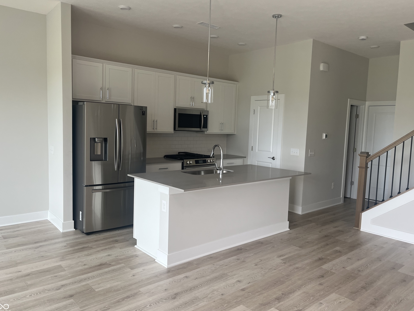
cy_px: 155
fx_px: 323
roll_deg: -2.0
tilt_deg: -4.4
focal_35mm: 27
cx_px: 205
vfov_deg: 51.4
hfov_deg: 65.3
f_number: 1.6
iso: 80
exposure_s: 1/120
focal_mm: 5.1
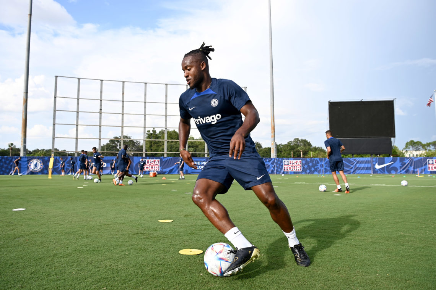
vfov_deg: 49.6
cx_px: 218
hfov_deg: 69.4
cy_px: 145
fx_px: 315
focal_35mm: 26
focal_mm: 26
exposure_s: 1/1000
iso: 200
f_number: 6.3
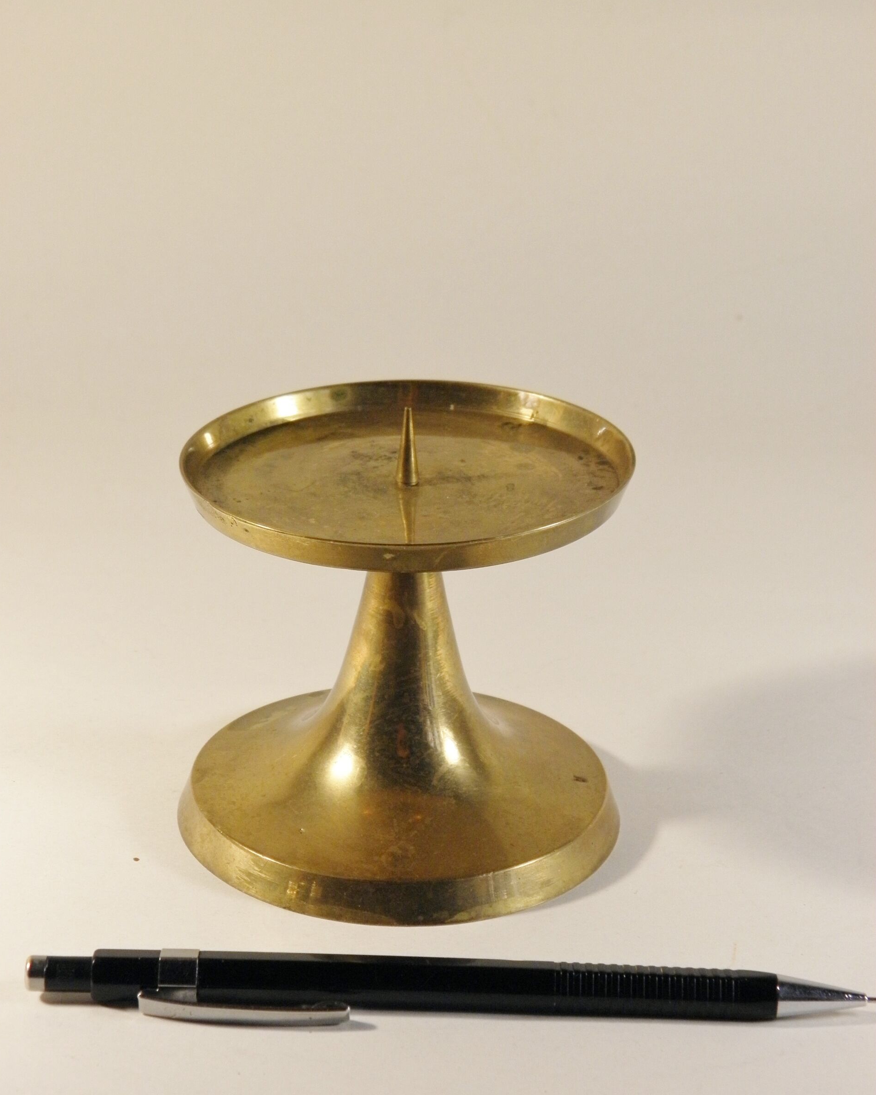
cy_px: 543
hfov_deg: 18.3
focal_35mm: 84
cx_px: 436
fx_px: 2722
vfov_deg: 22.7
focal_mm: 14.3
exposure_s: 1/50
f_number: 4.4
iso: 200
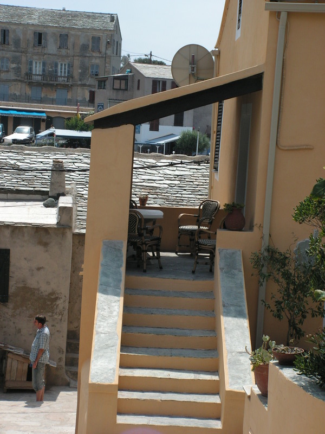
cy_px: 217
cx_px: 162
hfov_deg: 17.8
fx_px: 1039
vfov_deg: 23.6
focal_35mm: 83
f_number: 4.8
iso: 50
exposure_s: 1/400
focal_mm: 13.9
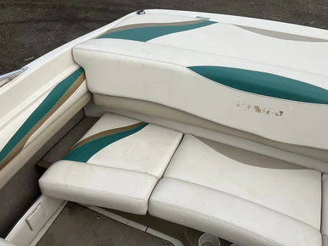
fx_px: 284
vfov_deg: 46.8
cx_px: 168
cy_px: 122
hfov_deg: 60.0
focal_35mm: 30
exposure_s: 1/1675
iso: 25
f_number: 1.8
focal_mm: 3
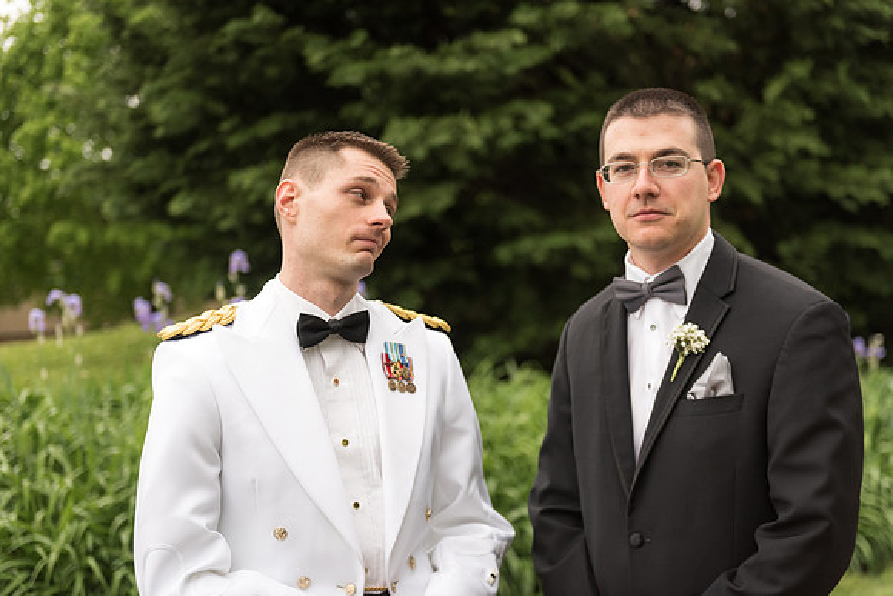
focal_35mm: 60
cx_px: 446
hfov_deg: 33.4
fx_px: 1489
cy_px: 298
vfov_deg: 22.6
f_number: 2.8
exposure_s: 1/4000
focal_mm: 60
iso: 500
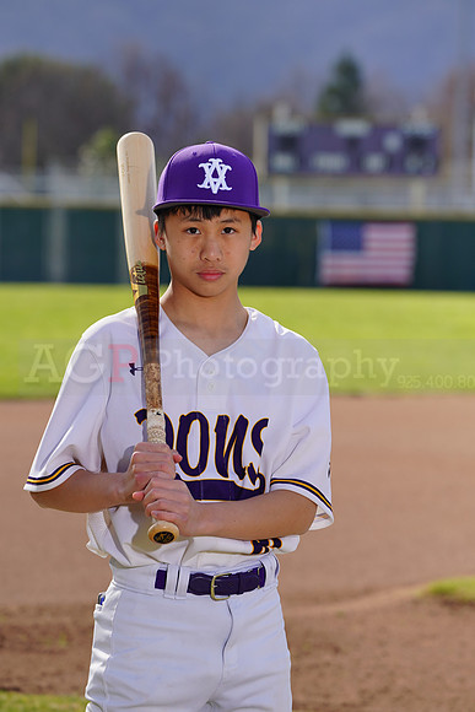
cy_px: 356
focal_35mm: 221
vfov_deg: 9.3
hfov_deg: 6.2
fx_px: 4371
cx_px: 238
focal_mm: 221
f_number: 8
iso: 100
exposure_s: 1/250
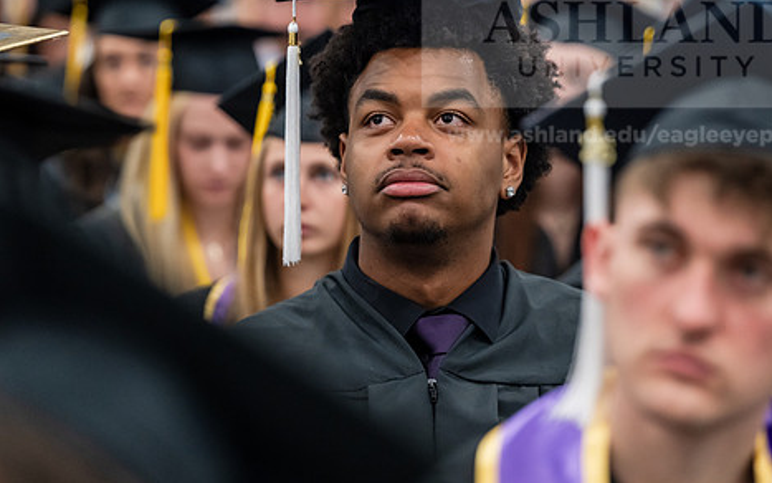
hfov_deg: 12.2
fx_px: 3598
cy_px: 170
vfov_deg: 7.7
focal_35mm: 171
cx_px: 372
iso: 2500
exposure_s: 1/200
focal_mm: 135
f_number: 3.2
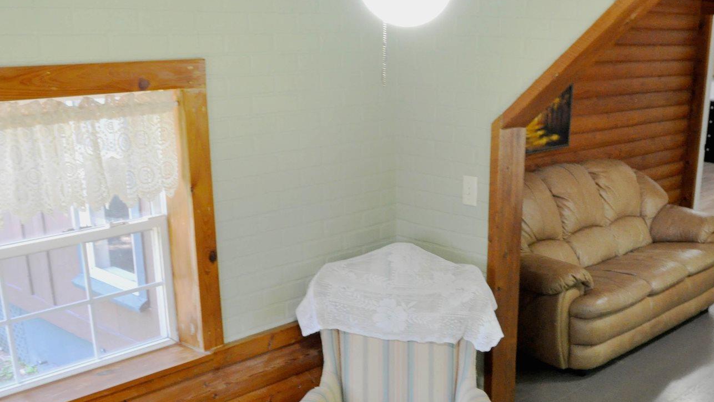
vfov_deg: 25.6
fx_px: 852
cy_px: 366
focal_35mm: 45
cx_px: 497
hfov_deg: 44.5
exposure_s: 1/40
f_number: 6.3
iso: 1250
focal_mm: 18
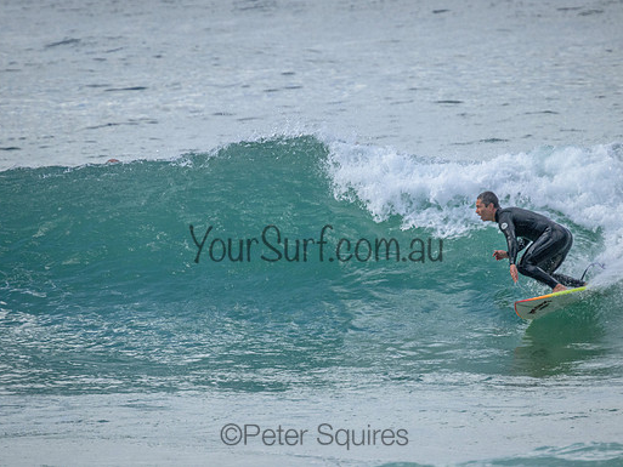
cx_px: 315
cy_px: 234
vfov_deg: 1.7
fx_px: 15661
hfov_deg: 2.3
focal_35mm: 870
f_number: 11
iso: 4500
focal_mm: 800
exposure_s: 1/1000
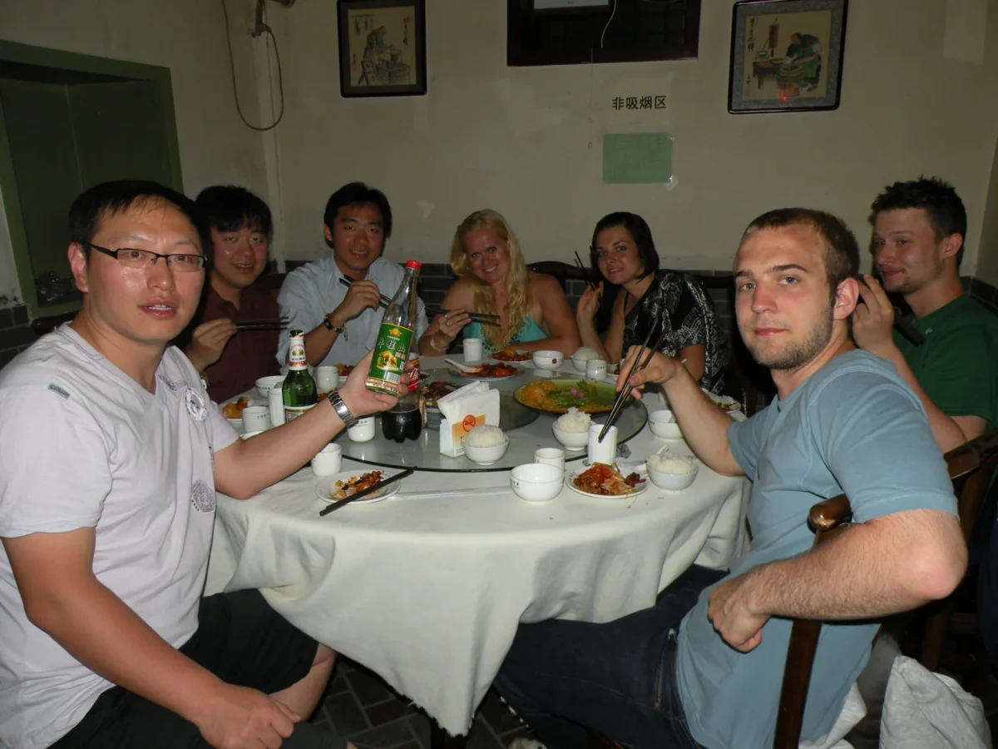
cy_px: 374
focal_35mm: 27
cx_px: 499
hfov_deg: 65.3
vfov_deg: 51.4
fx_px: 778
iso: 64
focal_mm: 4.7
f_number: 2.8
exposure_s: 1/60
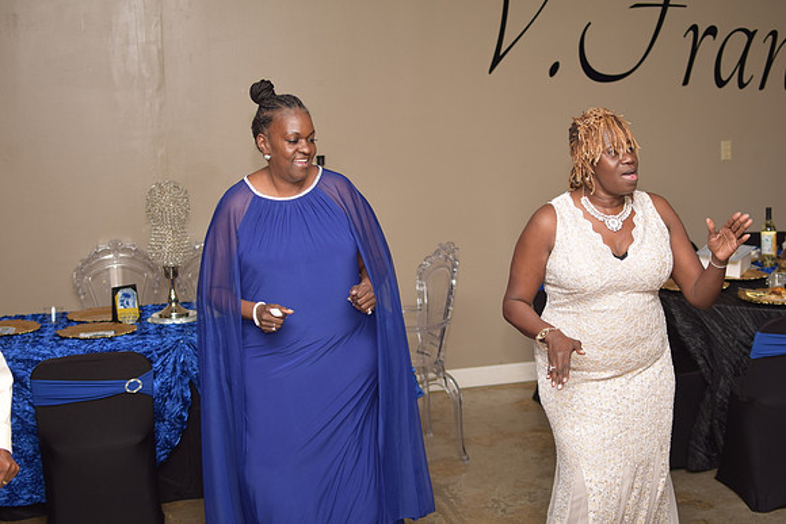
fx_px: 1146
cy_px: 262
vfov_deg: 25.8
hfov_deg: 37.8
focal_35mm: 52
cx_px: 393
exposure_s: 1/200
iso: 100
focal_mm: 35
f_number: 2.5
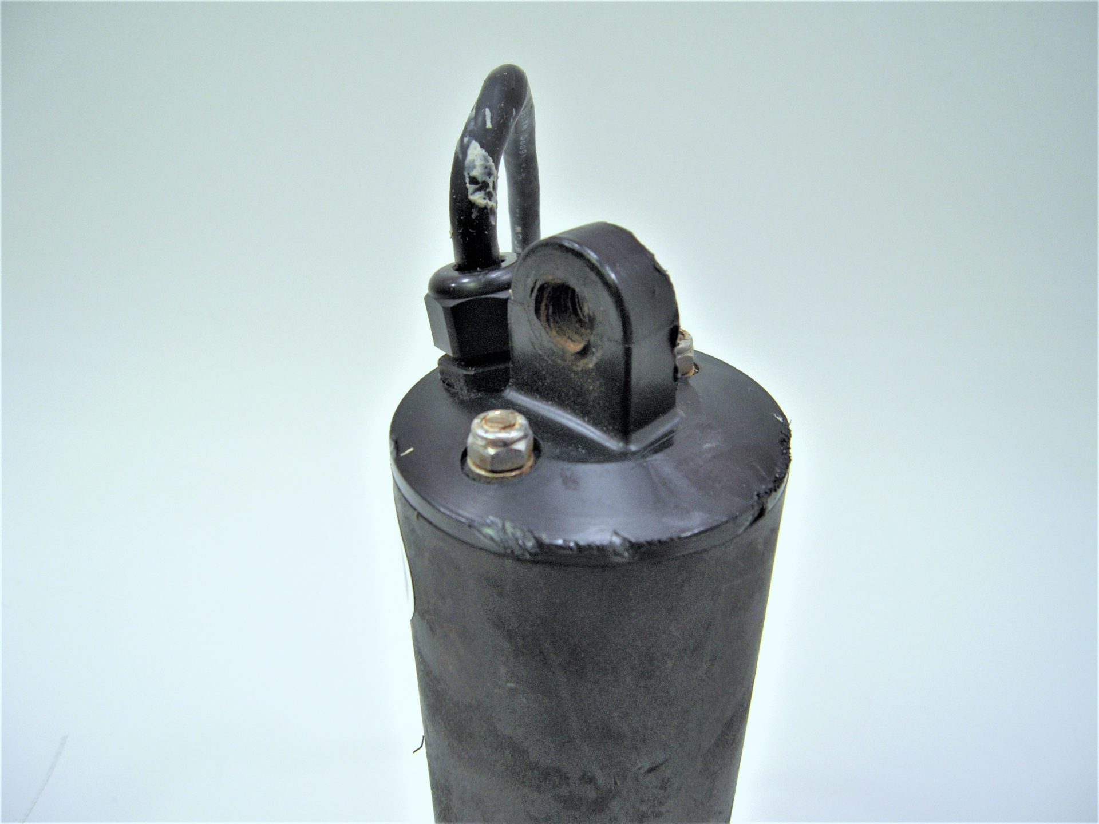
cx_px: 550
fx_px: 889
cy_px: 412
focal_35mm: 28
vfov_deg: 49.7
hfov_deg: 63.4
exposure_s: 1/125
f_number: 2.7
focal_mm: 5
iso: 160
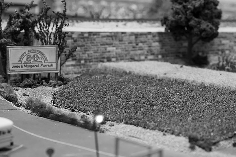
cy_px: 79
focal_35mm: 107
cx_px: 125
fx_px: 699
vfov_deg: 12.9
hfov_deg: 19.2
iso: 3200
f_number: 7.1
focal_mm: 96
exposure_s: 1/80
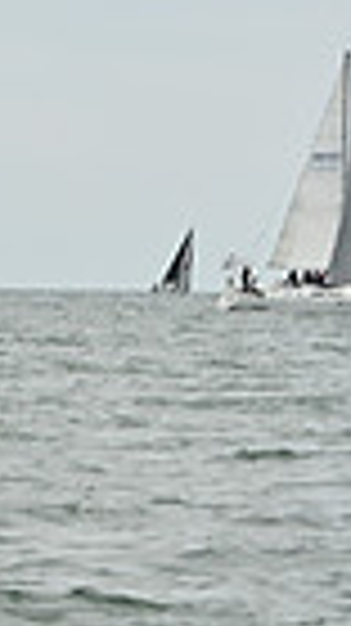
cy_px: 106
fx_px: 6863
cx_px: -932
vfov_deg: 5.2
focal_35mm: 414
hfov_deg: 2.9
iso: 320
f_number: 11
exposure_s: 1/800
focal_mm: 95
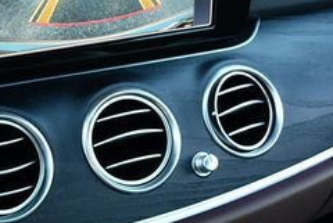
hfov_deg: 20.9
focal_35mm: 96
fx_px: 890
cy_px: 112
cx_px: 60
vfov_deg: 14.3
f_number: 3.5
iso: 800
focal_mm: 18
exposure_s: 1/160
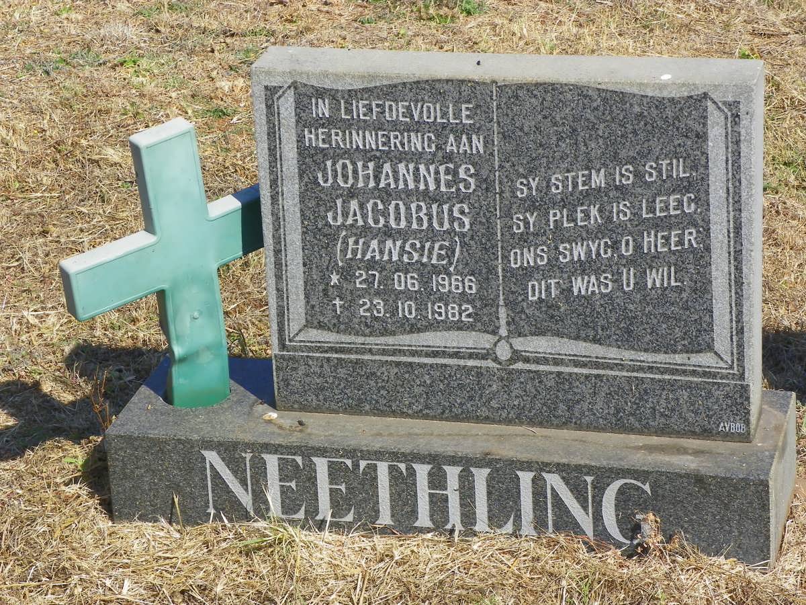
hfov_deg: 16.4
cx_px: 403
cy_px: 302
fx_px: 2794
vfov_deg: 12.3
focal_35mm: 120
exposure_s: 1/200
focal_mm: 21.3
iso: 64
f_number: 5
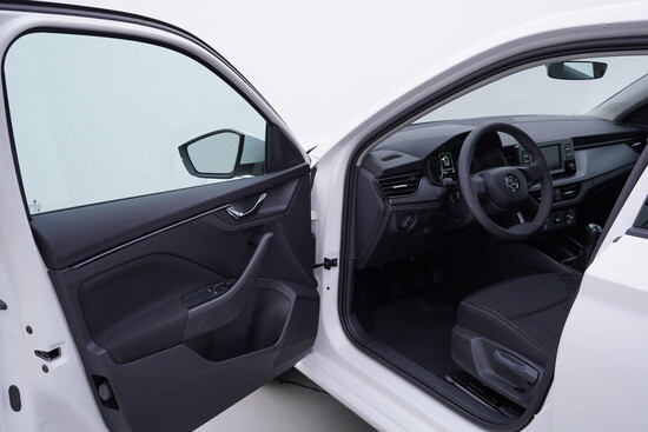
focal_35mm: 36
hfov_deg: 53.1
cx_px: 324
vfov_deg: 36.9
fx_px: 648
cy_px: 216
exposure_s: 1/60
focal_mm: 24
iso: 125
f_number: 4
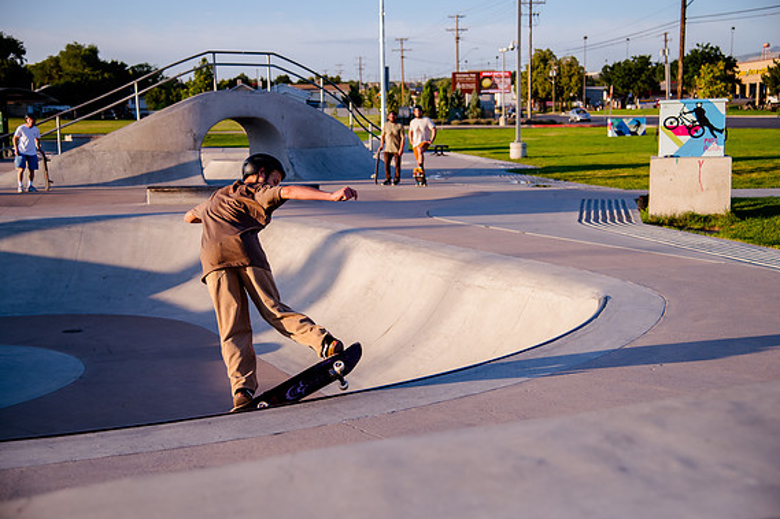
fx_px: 1148
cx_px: 387
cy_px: 259
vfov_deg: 25.5
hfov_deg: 37.5
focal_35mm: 53
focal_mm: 52
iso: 1000
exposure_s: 1/3200
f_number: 4
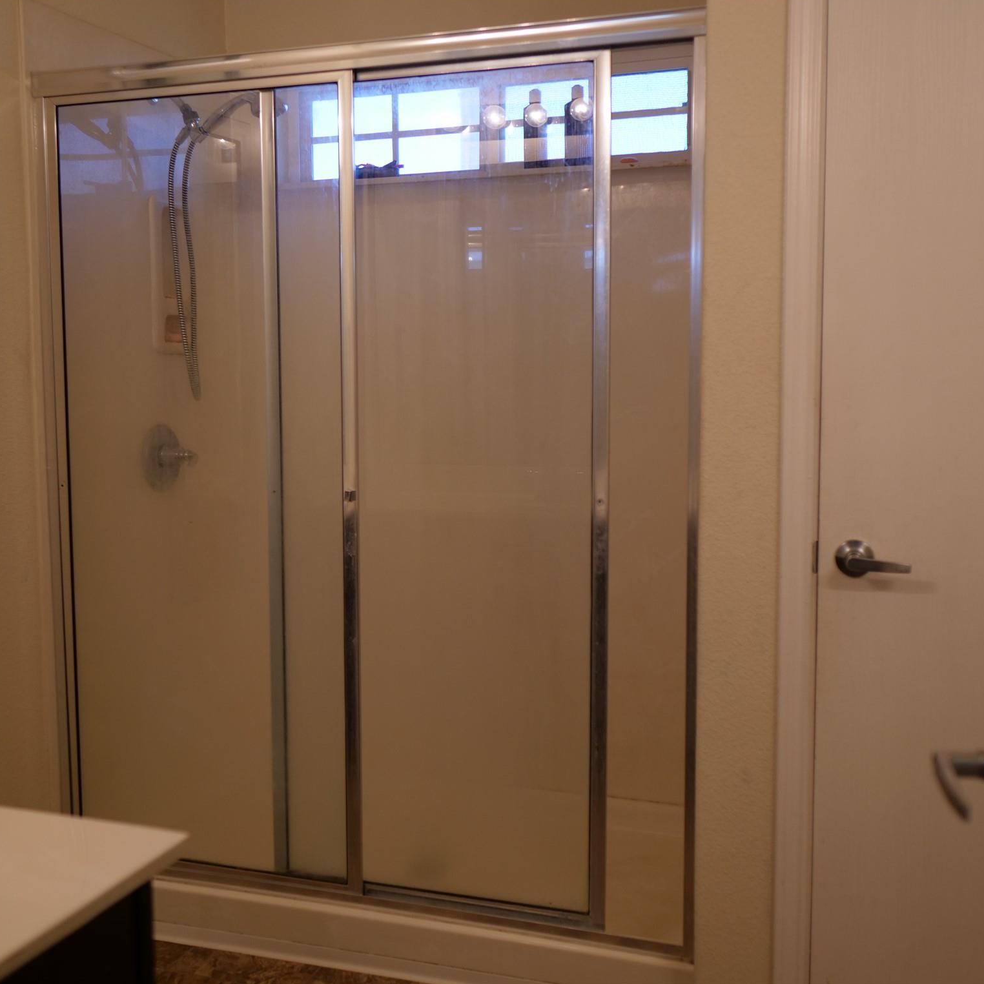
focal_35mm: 38
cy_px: 490
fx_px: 1222
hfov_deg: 43.8
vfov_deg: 43.9
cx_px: 456
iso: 200
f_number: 1.4
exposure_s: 1/100
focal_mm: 16
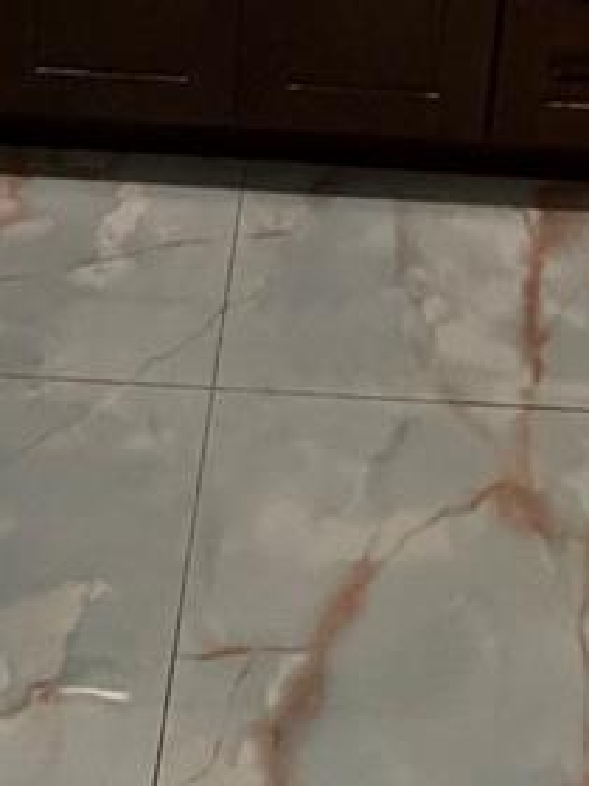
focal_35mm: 60
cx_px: 387
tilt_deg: -17.2
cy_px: -382
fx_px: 1361
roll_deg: -4.5
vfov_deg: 24.9
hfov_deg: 24.3
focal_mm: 2.22
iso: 500
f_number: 2.2
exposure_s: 1/60
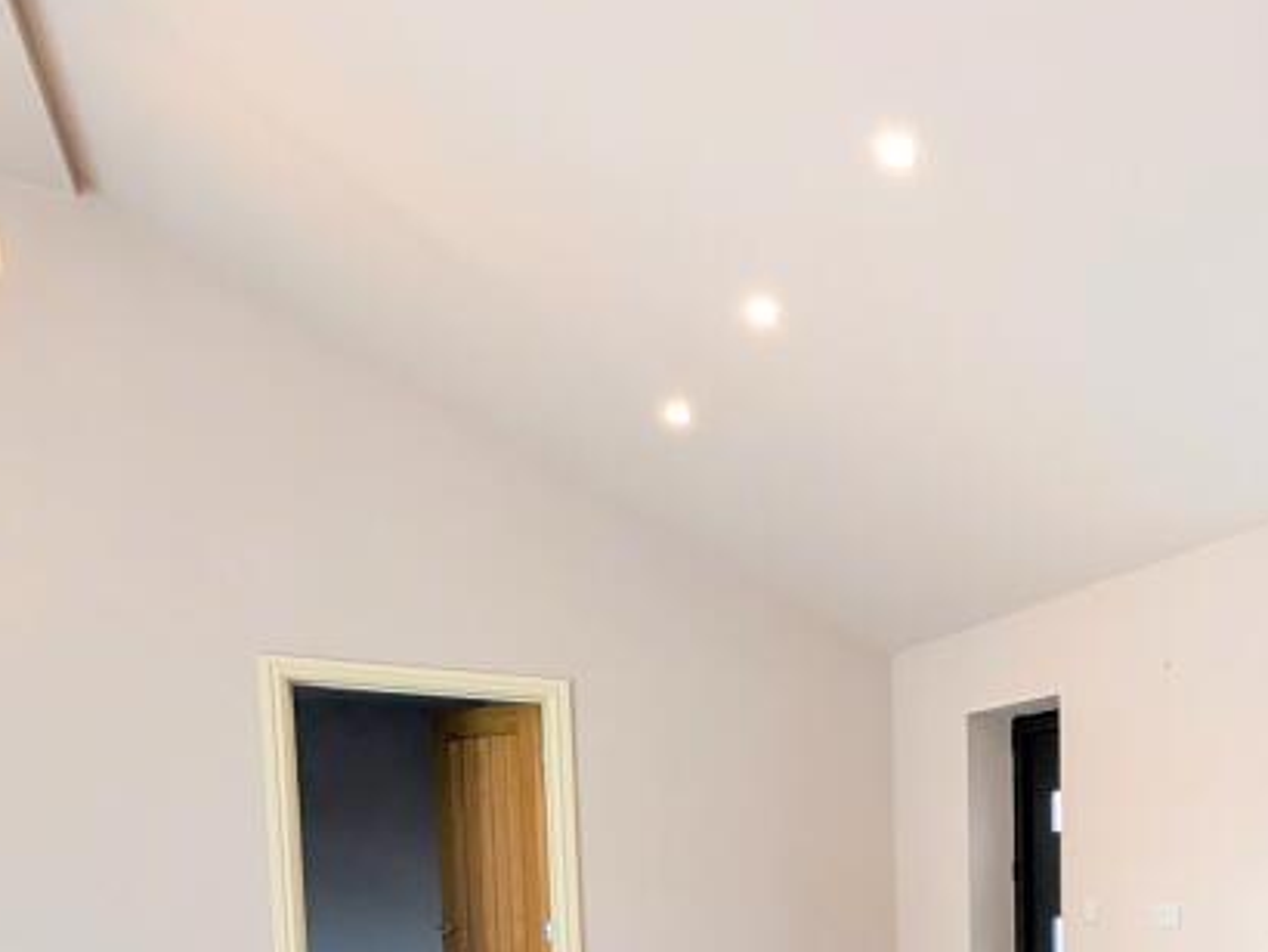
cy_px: 960
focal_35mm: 30
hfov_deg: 48.6
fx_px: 1100
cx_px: 1283
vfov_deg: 40.7
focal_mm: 2.02
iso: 75
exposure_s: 1/100
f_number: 1.7
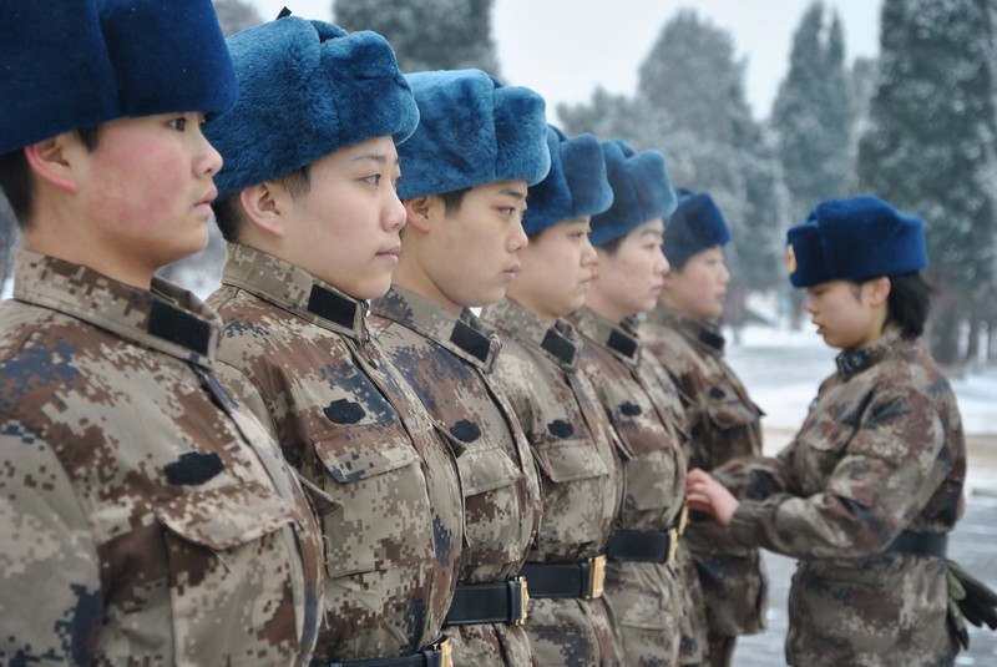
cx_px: 498
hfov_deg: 19.4
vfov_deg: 13.1
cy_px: 334
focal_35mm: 105
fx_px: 2910
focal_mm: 70
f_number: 5.3
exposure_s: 1/30
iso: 100
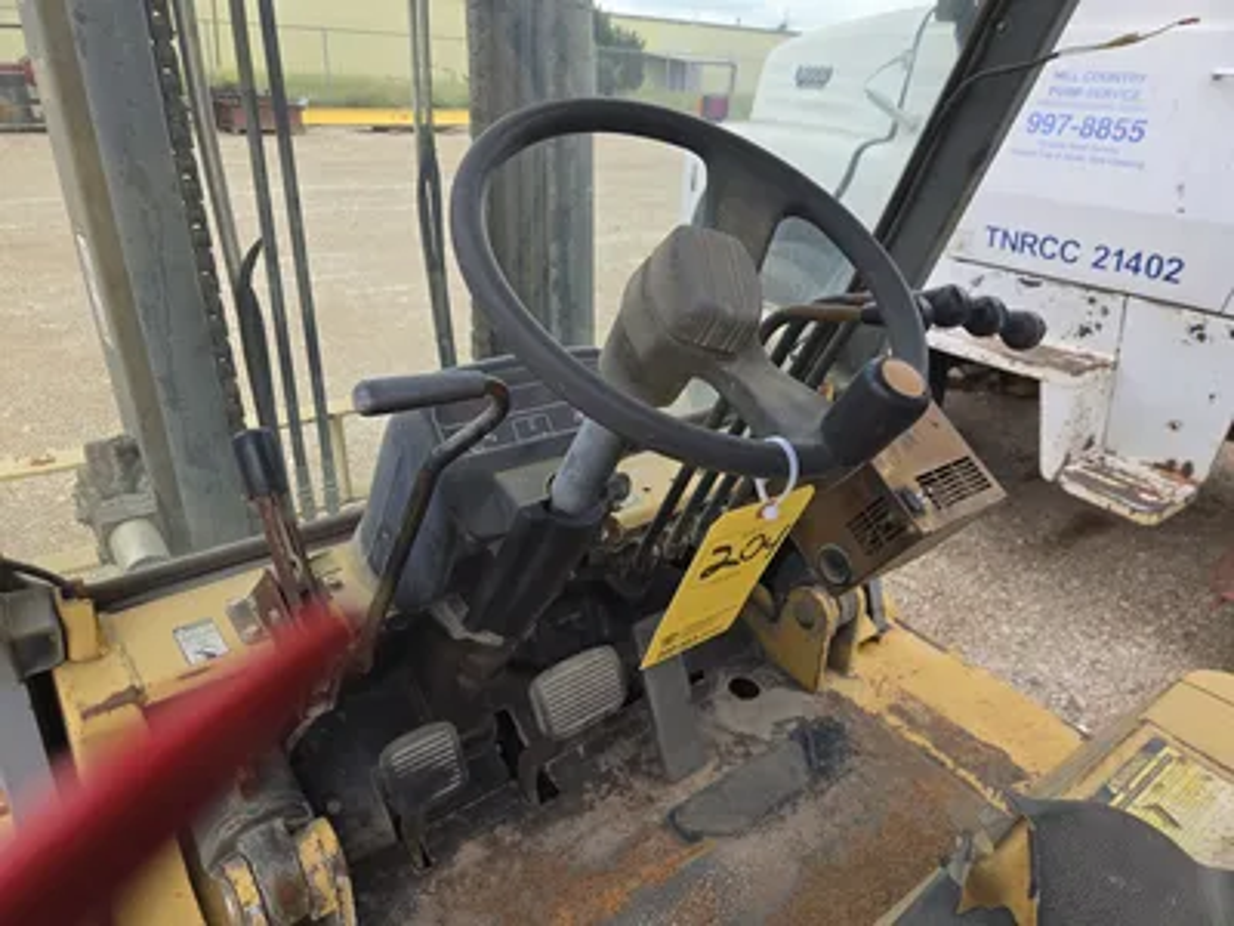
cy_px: 463
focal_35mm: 23
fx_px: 820
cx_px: 617
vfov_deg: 58.9
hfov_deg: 73.9
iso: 25
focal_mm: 5.4
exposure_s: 1/563
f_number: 1.8
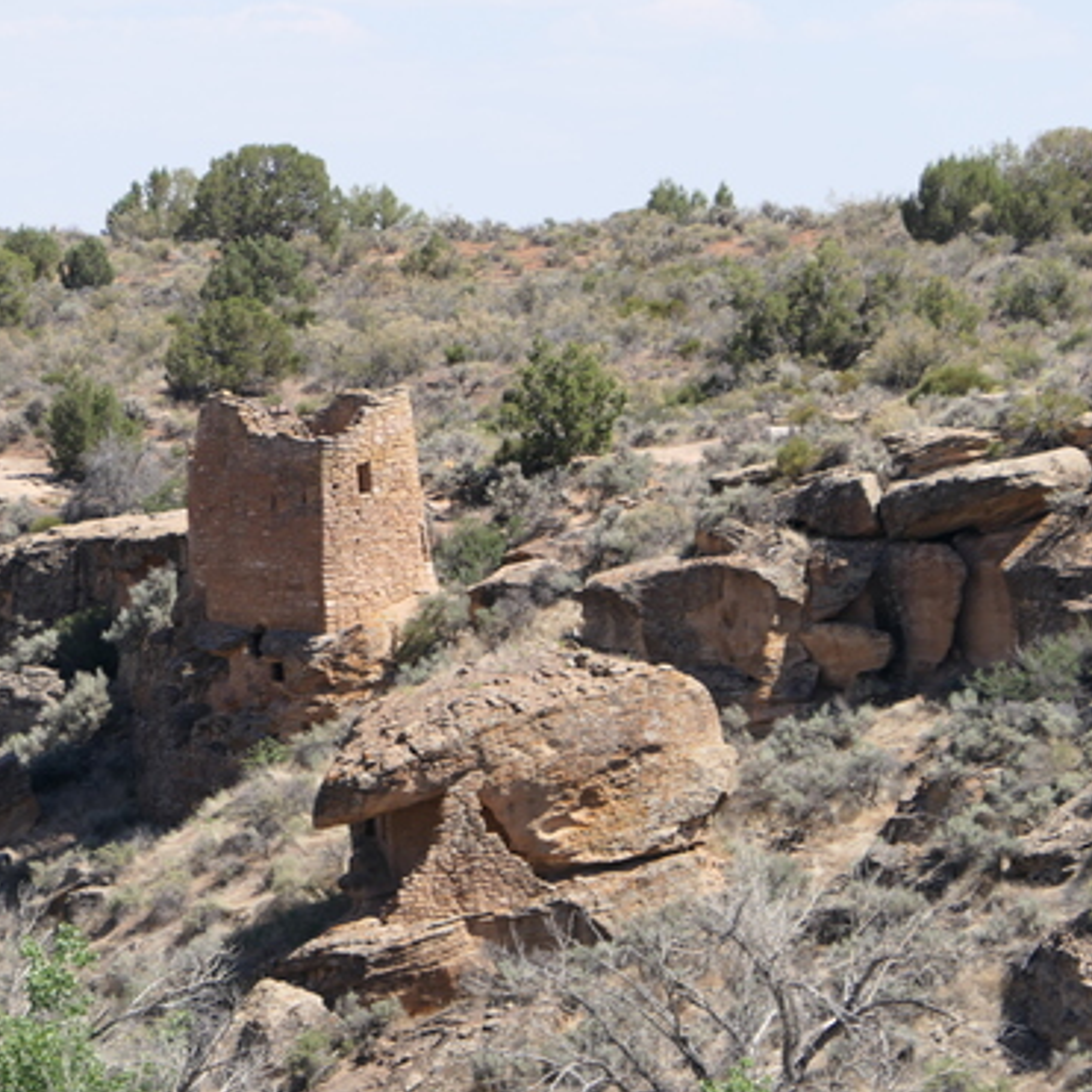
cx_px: 430
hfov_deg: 4.4
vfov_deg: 4.4
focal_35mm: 394
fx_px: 14062
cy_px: 546
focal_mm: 112.3
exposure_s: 1/640
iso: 125
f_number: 4.5
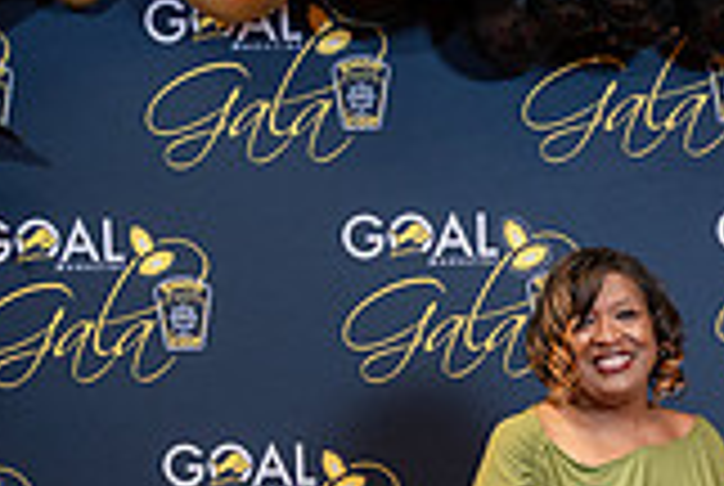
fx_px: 2317
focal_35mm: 115
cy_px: 538
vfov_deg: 11.8
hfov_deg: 17.5
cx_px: 621
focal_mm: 31.5
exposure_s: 1/160
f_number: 2.8
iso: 1000
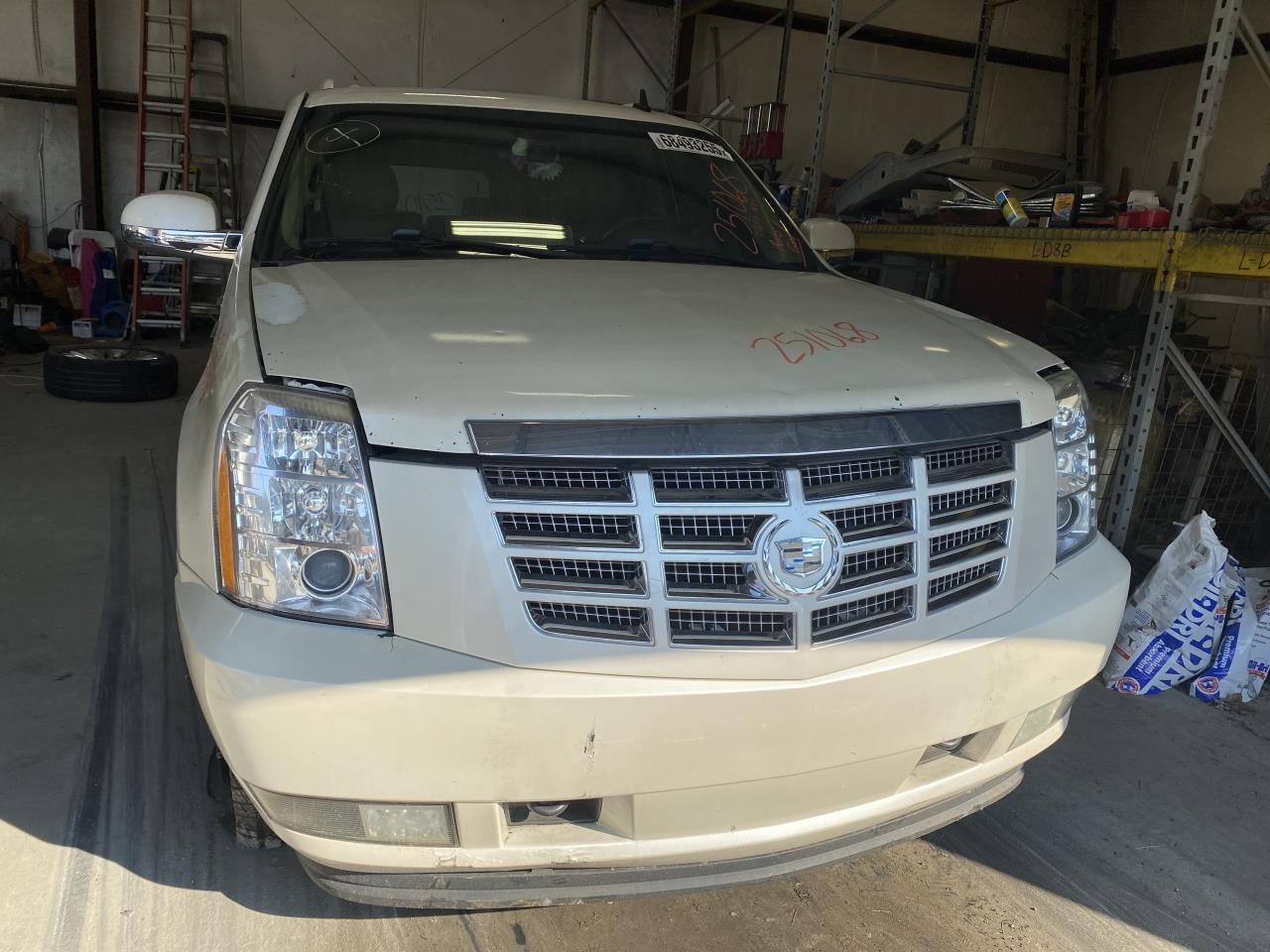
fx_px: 954
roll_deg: -2.6
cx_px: 635
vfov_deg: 53.1
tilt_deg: -13.5
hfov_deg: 67.3
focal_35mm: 26
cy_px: 476
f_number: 1.8
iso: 32
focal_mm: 4.25
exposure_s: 1/1412
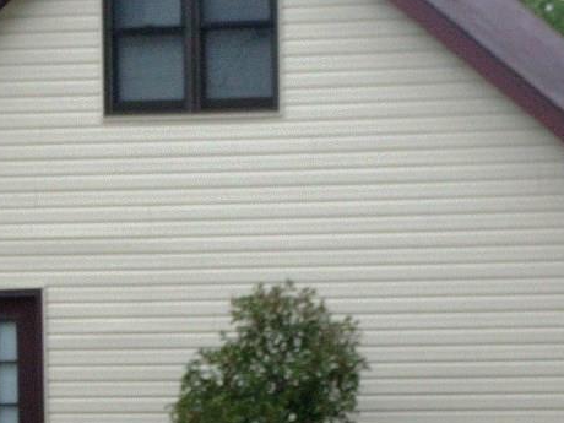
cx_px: 319
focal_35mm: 207
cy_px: 273
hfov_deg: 9.6
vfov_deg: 7.2
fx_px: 3373
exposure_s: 1/30
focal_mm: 15.3
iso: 259
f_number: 4.7
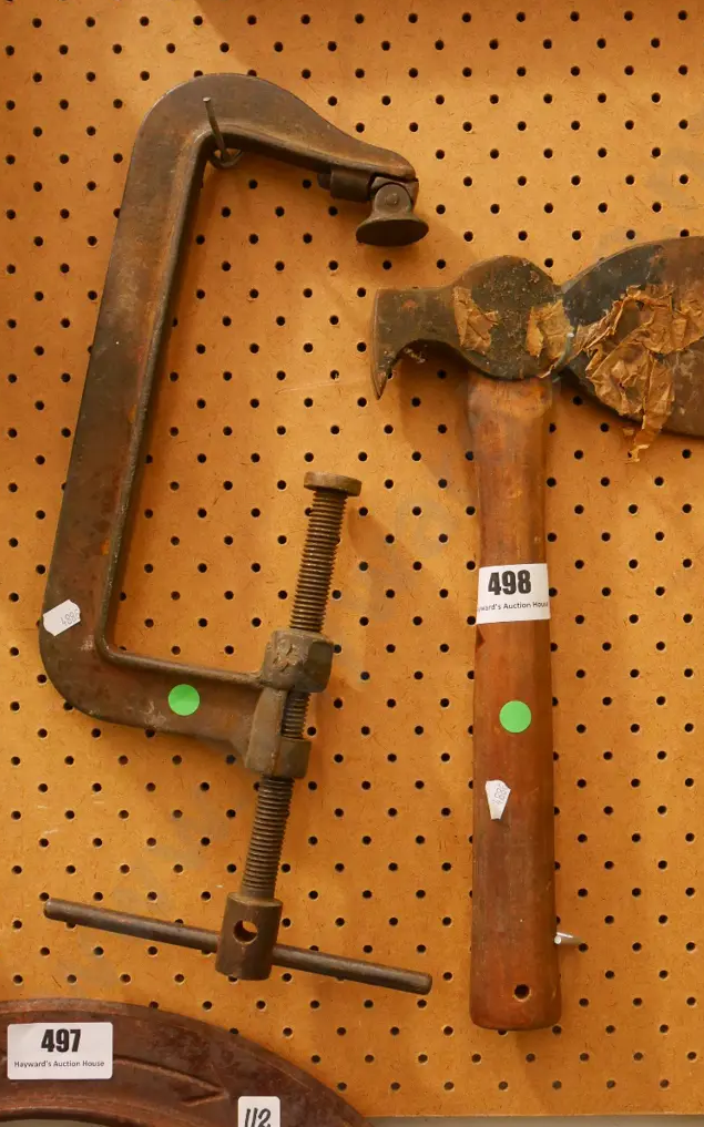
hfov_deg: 27.4
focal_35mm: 47
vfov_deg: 42.7
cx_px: 393
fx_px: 1444
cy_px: 564
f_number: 4.9
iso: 3200
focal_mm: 22
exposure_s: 1/80
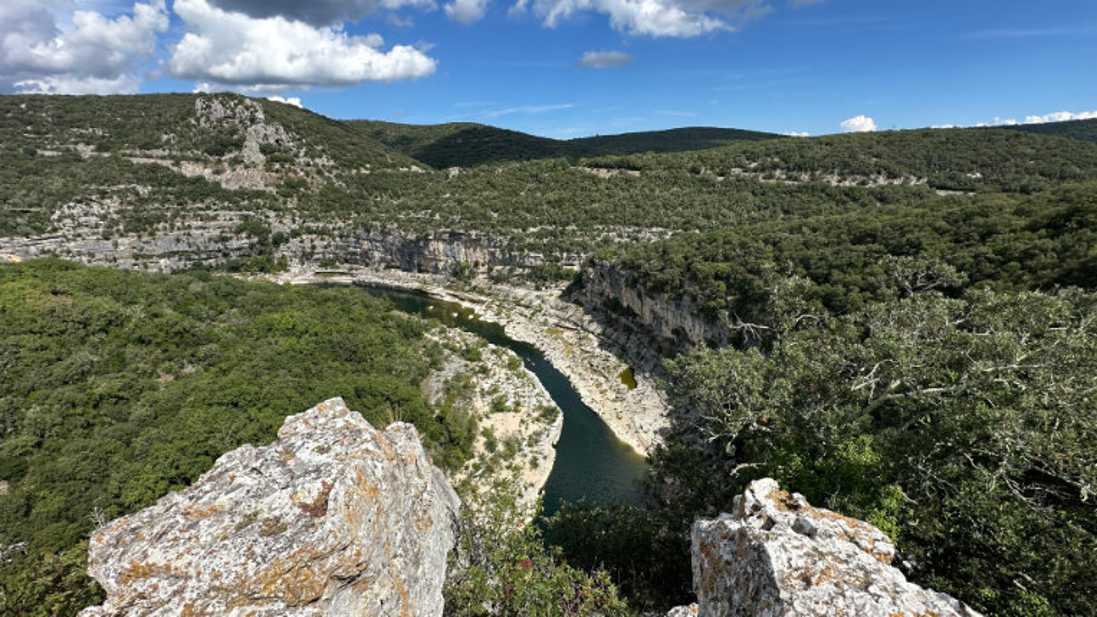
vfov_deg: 67.1
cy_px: 316
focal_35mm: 16
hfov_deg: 99.4
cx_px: 548
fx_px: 465
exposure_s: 1/1689
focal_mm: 2.2
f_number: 2.2
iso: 40
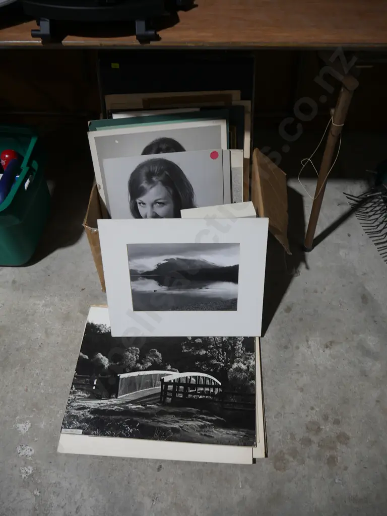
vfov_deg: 63.4
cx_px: 194
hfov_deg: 49.7
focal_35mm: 28
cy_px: 258
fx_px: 417
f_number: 3.5
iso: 200
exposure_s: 1/60
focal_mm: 14
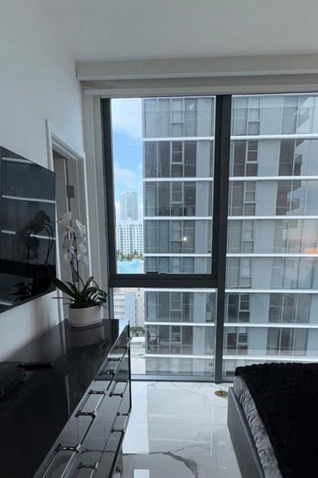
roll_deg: -0.5
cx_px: 162
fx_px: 358
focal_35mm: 27
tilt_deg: -13.9
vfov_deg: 65.5
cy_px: 322
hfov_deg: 47.9
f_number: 2.2
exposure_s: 1/209
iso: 32
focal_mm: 2.22
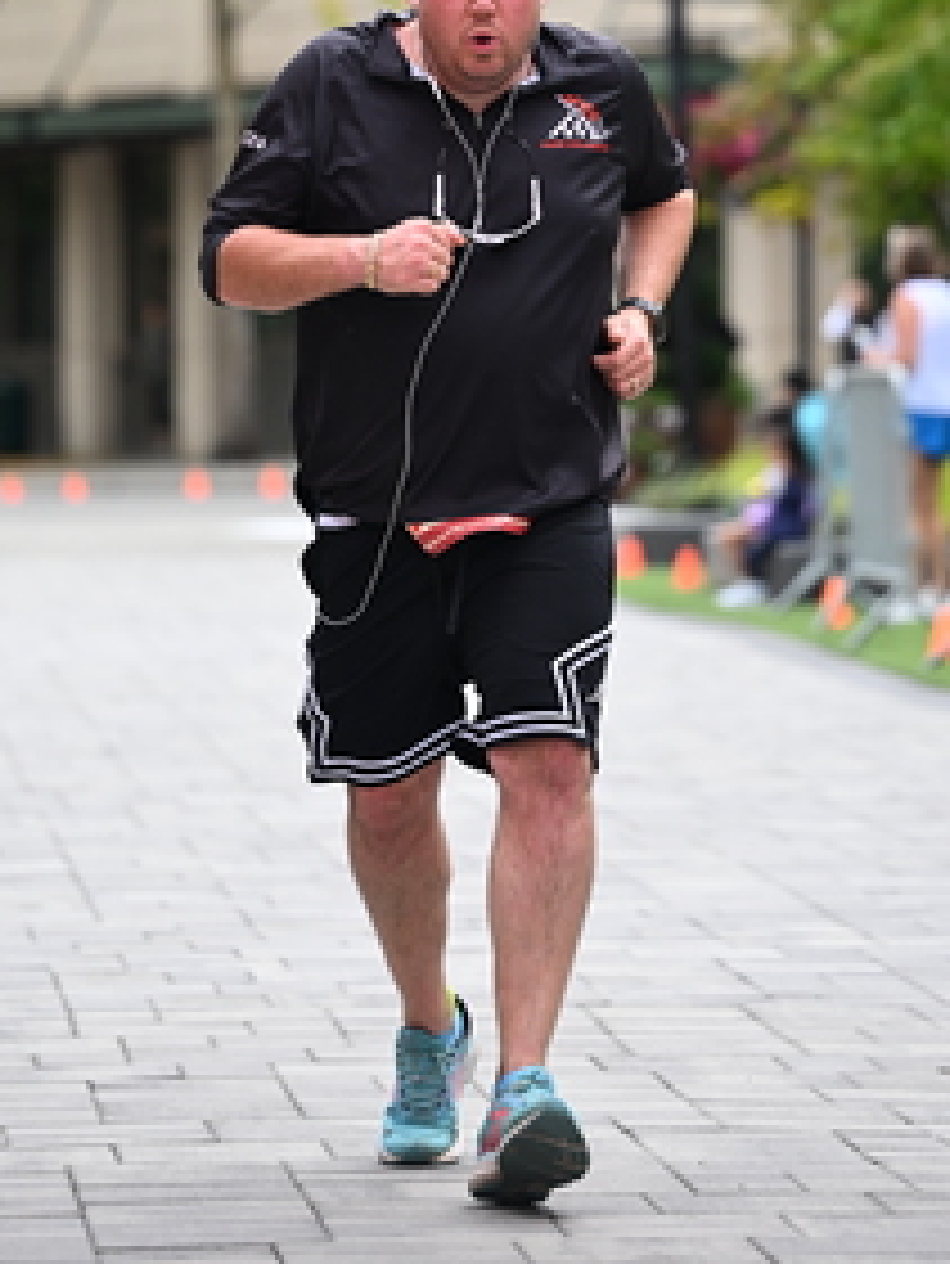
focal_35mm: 235
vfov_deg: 8.4
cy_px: 94
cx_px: 480
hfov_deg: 6.3
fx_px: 8593
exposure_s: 1/2500
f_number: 2.8
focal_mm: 125
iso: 640
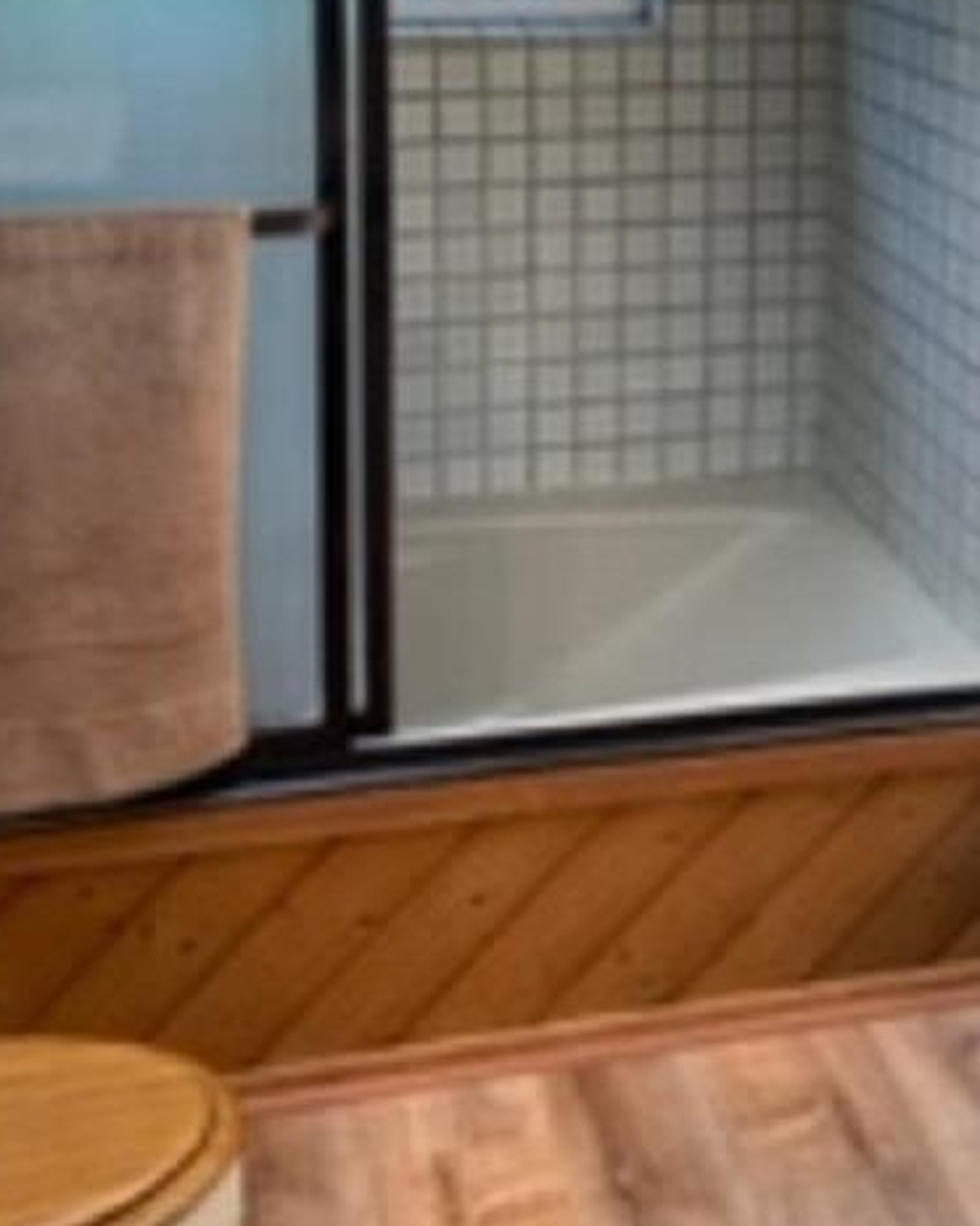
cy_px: 96
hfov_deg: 29.4
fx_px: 1850
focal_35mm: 51
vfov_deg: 34.4
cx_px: 679
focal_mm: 4.2
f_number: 1.6
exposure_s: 1/120
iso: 40
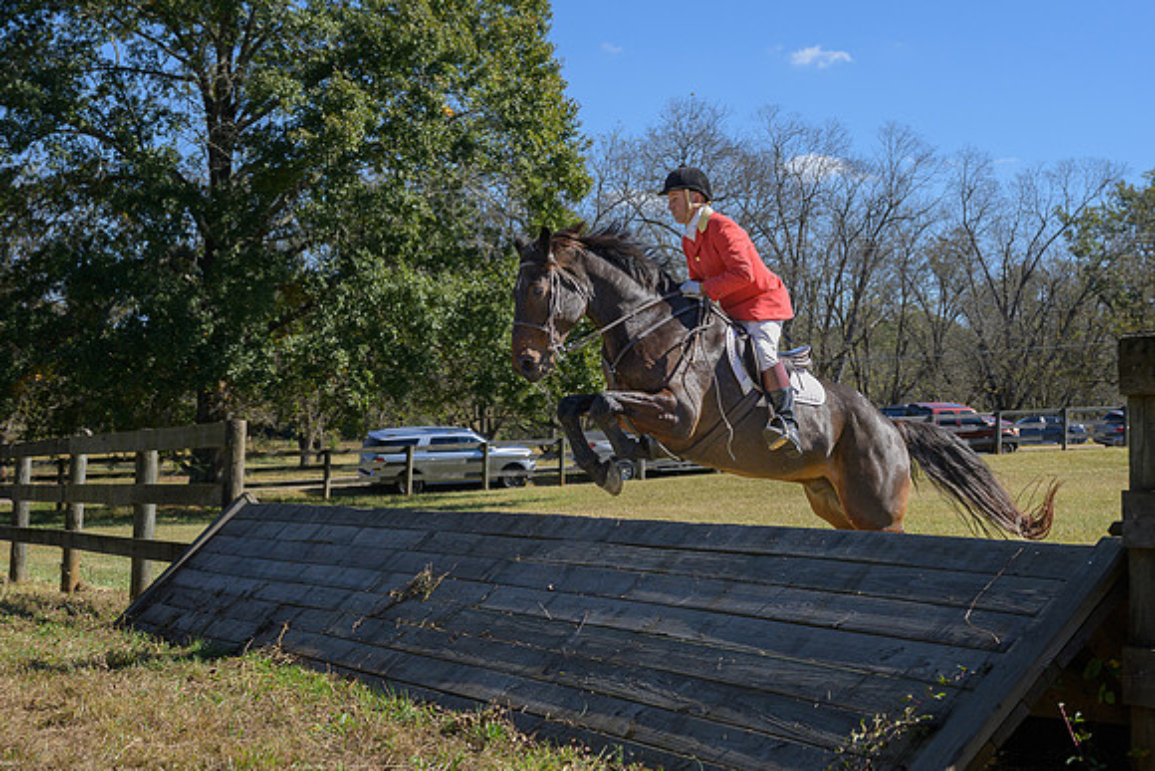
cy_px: 327
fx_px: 1852
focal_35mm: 58
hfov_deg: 34.5
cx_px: 690
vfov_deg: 23.5
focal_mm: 44
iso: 200
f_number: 5.6
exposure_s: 1/800
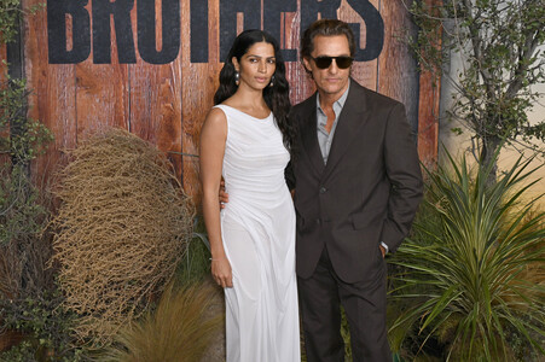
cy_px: 181
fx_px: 575
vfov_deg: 35.0
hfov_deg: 50.7
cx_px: 272
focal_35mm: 38
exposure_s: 1/250
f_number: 7.1
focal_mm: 38
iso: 1000
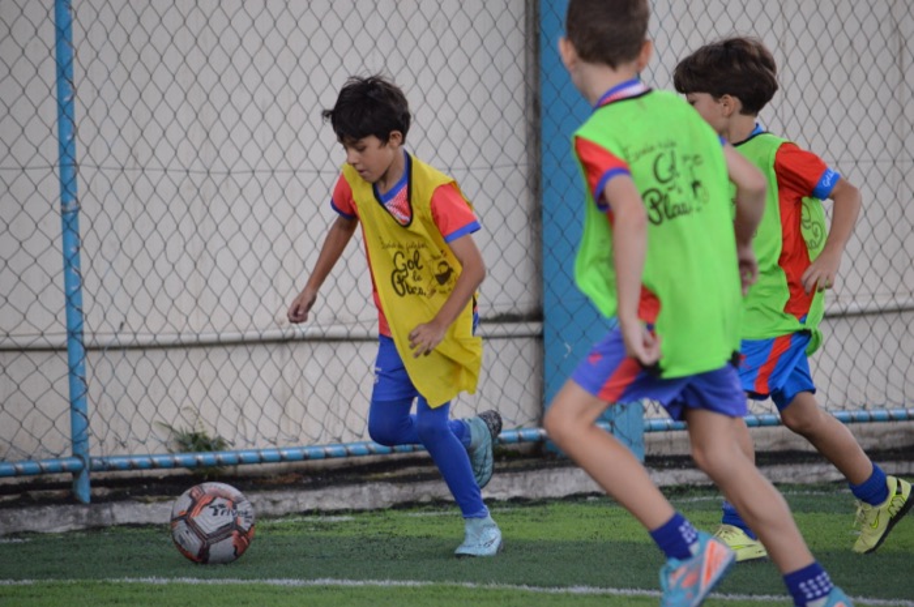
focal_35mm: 315
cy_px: 304
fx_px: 7988
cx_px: 457
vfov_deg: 4.4
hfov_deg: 6.5
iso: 1600
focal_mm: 210
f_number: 5.3
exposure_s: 1/1250
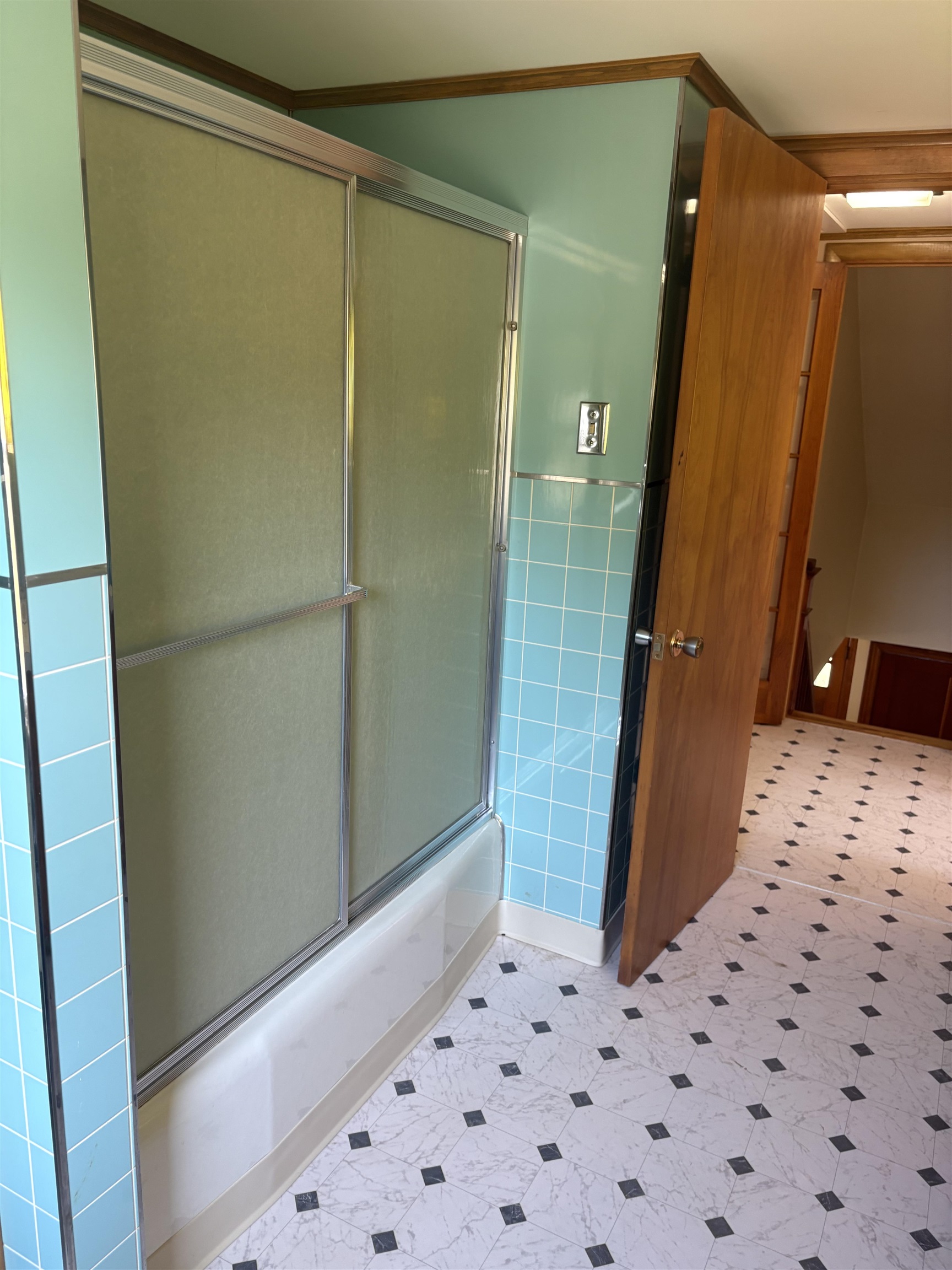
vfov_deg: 67.3
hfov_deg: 53.1
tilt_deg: -14.1
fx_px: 953
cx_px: 476
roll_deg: -3.1
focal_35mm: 26
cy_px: 635
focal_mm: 5.96
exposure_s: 1/60
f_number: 1.6
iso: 125
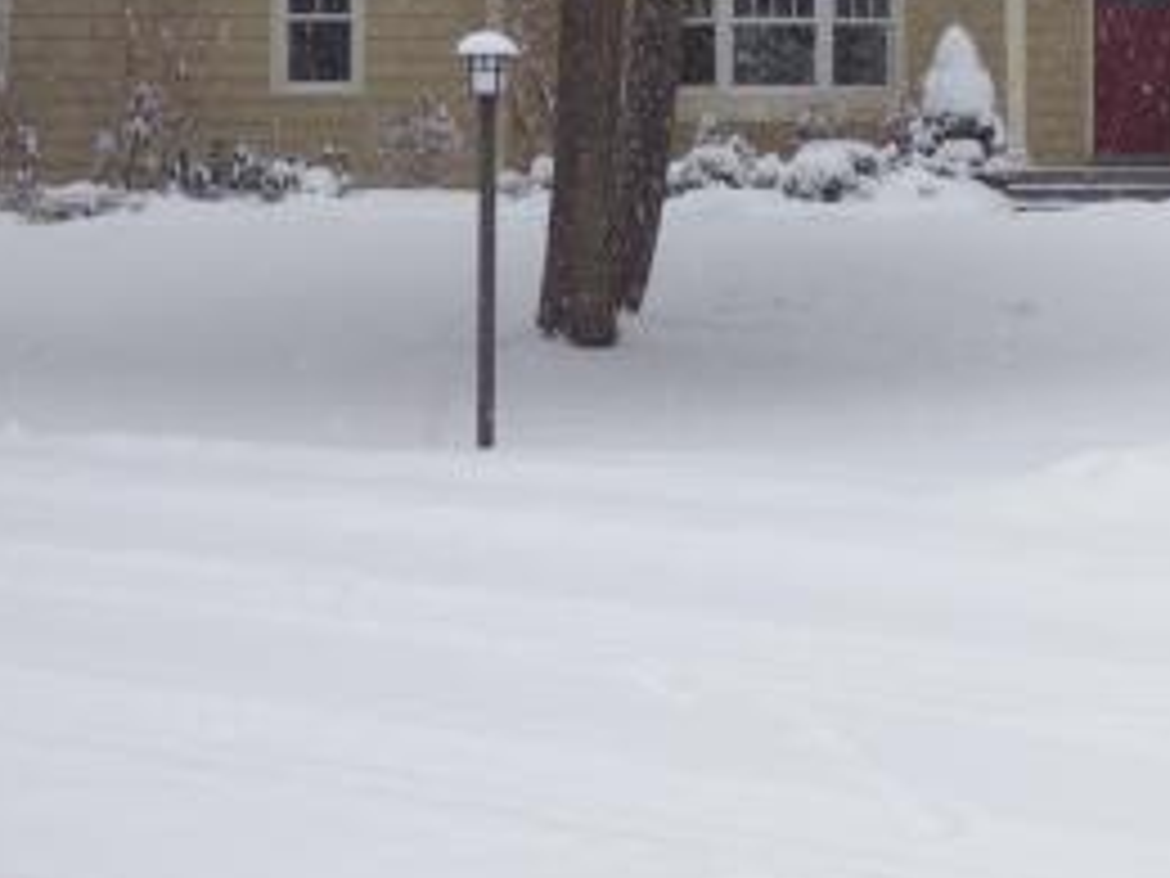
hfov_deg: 20.3
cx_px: 891
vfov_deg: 15.1
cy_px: -18
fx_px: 3245
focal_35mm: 96
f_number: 3.6
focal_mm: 7.37
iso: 100
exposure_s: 1/200
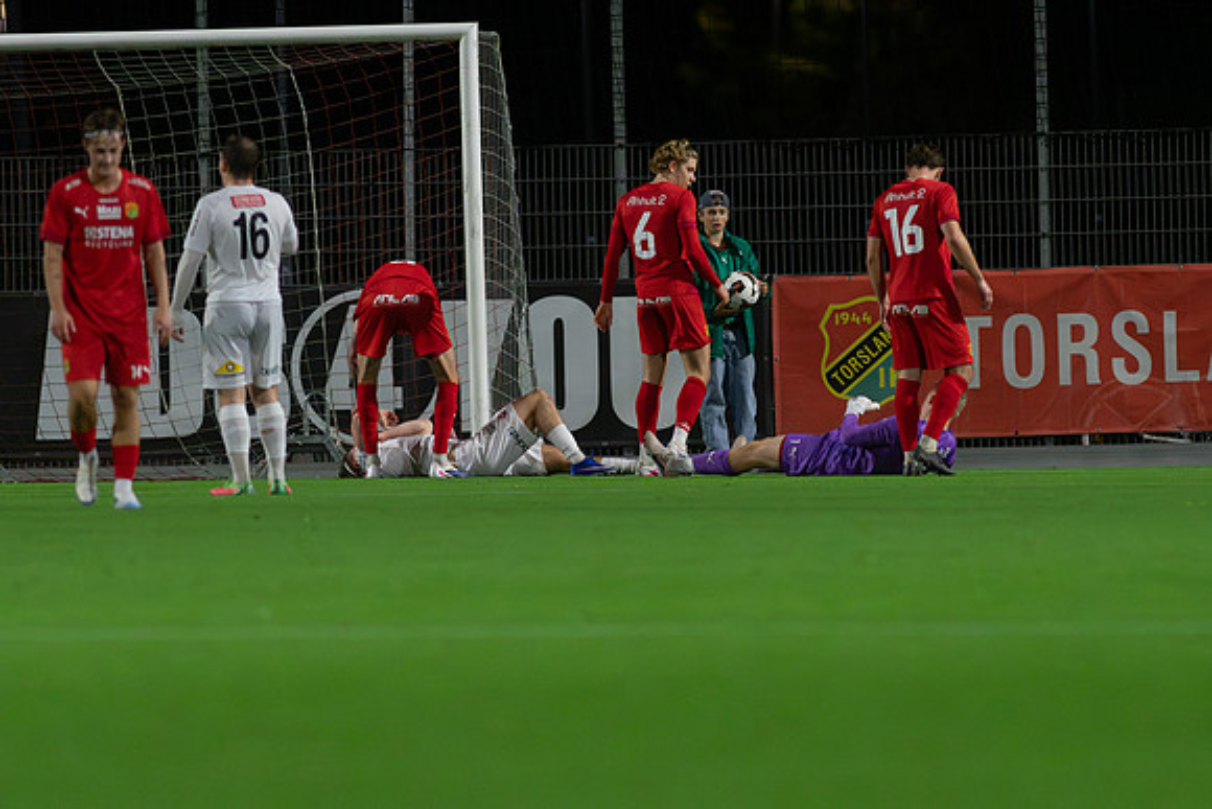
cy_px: 404
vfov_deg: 2.3
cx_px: 606
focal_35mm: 600
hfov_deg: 3.4
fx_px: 20204
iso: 8000
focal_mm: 300
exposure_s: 1/1000
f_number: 3.2
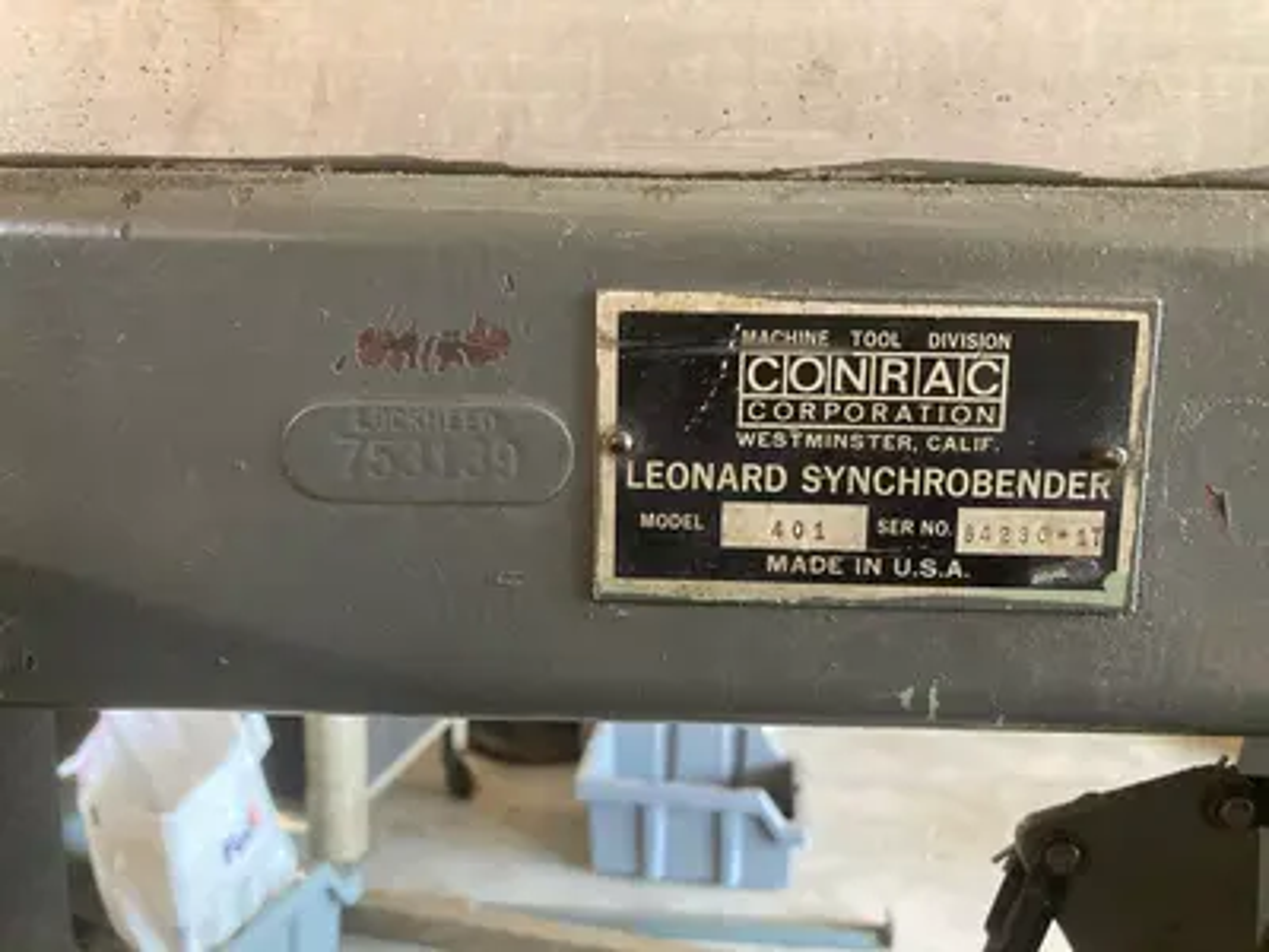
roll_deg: -0.7
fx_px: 1026
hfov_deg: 63.4
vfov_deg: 49.7
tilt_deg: -10.4
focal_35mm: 28
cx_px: 634
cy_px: 476
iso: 320
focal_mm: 3.99
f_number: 1.8
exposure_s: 1/40
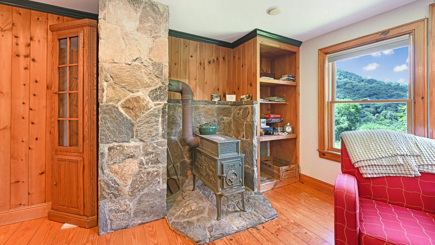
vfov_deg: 70.3
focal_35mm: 15
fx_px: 173
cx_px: 219
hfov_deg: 103.0
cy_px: 109
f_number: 8
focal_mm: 14
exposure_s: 1/8
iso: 1000
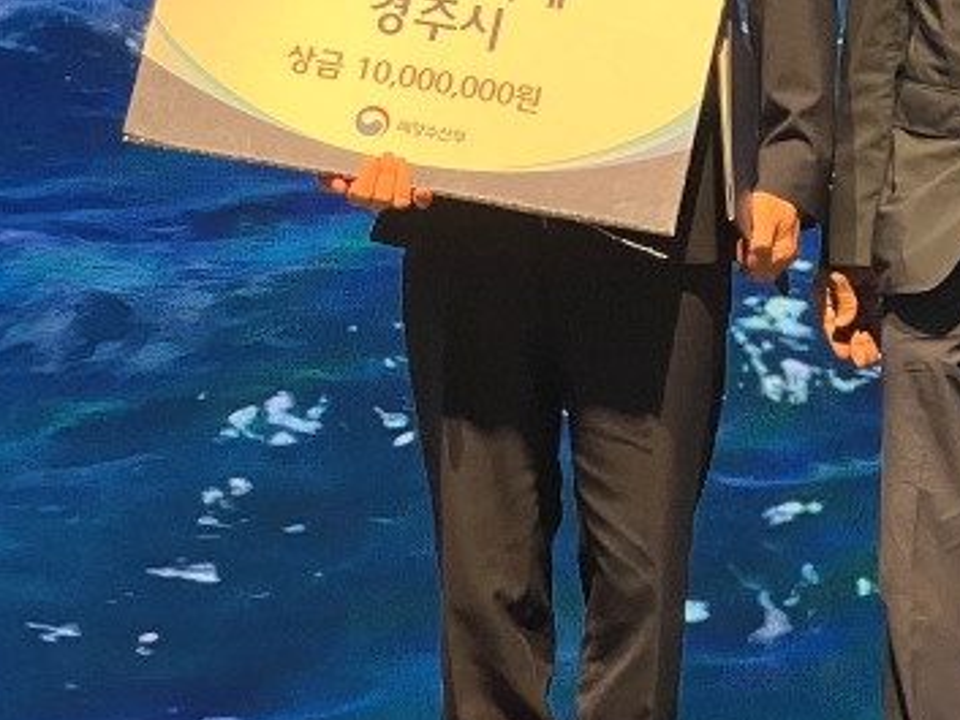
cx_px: 1183
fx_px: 6048
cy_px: -73
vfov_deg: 6.8
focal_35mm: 218
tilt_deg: +4.9
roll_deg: -0.9
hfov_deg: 9.0
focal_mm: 9
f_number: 2.8
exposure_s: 1/120
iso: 160
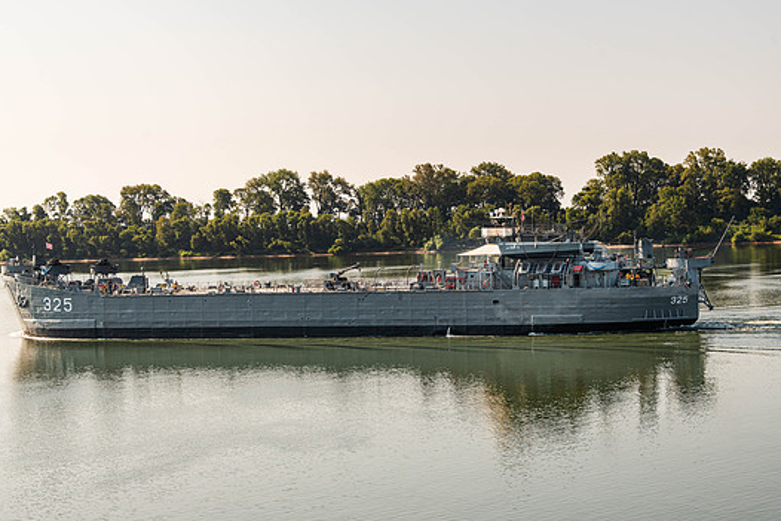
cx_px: 362
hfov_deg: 28.1
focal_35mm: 72
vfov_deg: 18.9
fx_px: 1562
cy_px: 280
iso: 64
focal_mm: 65
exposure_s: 1/250
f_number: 8
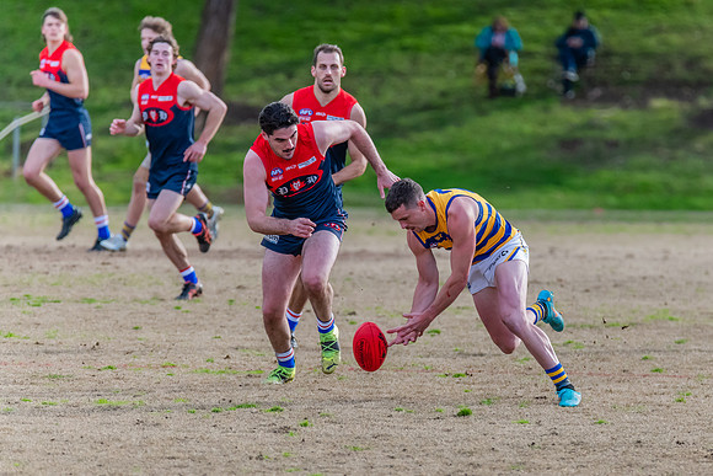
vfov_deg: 2.3
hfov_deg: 3.4
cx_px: 471
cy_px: 296
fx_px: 11930
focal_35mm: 602
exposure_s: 1/1600
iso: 1400
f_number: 6
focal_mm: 450
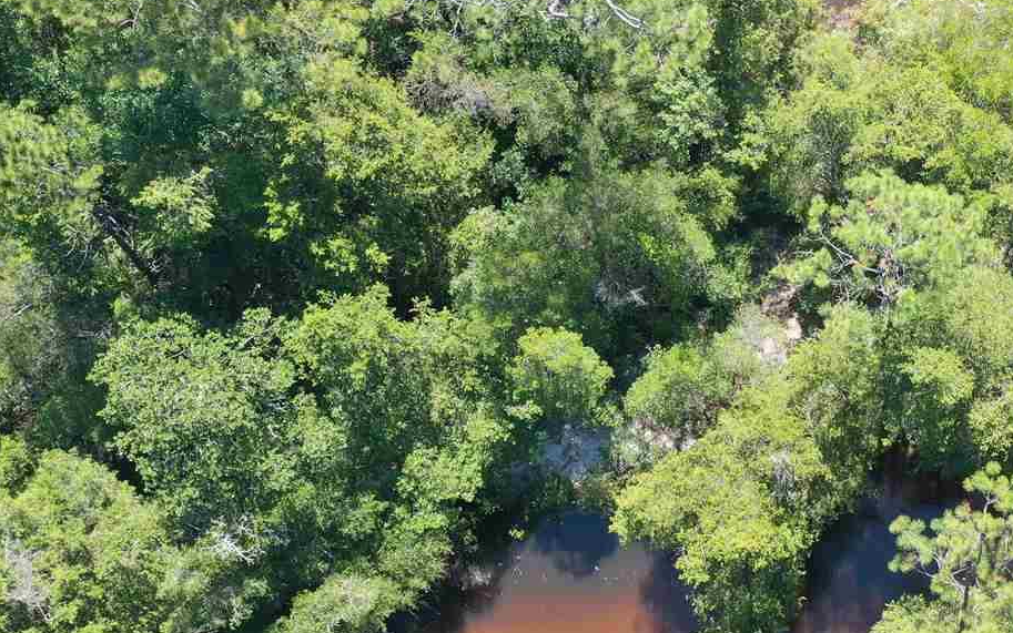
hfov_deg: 30.0
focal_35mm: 64
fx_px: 1767
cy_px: 226
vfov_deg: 20.3
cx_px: 991
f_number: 4.5
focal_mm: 10.26
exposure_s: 1/160
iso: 100
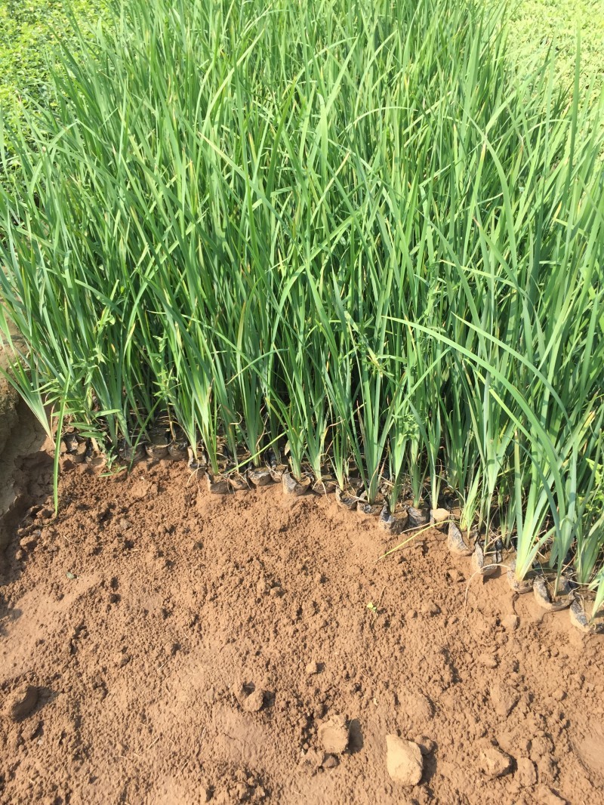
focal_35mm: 29
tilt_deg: -40.4
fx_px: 674
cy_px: 402
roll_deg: +2.3
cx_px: 302
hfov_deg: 48.2
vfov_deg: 61.6
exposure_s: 1/719
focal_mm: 4.15
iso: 32
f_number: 2.2
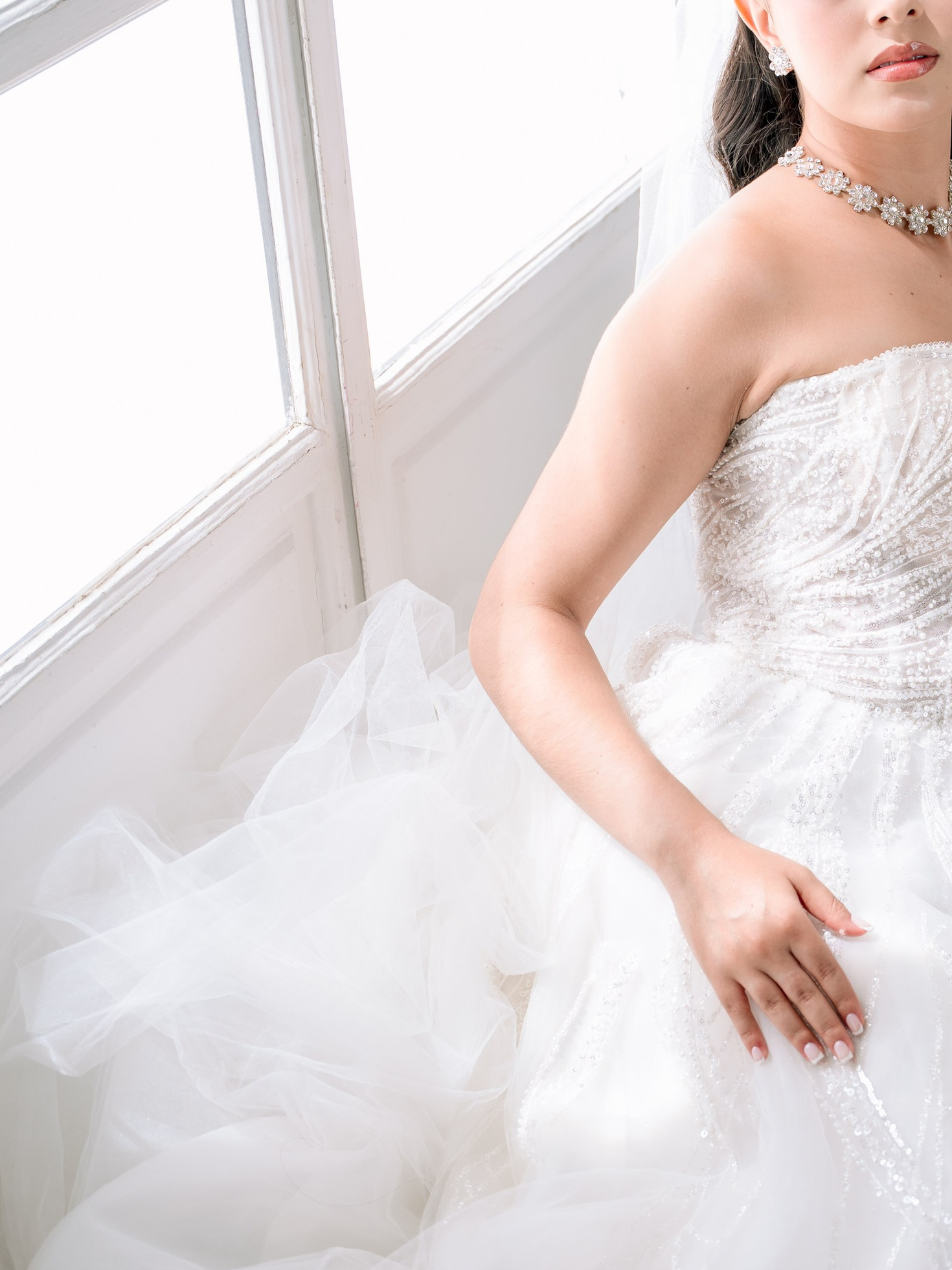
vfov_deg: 25.0
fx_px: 2860
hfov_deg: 18.7
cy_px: 623
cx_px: 780
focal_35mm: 78
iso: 125
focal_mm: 41.4
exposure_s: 1/200
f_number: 2.8
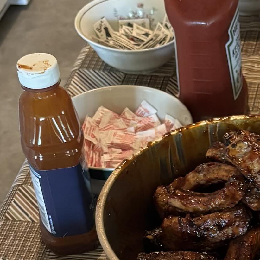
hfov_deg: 15.0
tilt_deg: -46.4
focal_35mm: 112
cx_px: 321
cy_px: 320
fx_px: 952
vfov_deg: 15.0
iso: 500
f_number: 1.6
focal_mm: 5.96
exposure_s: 1/57
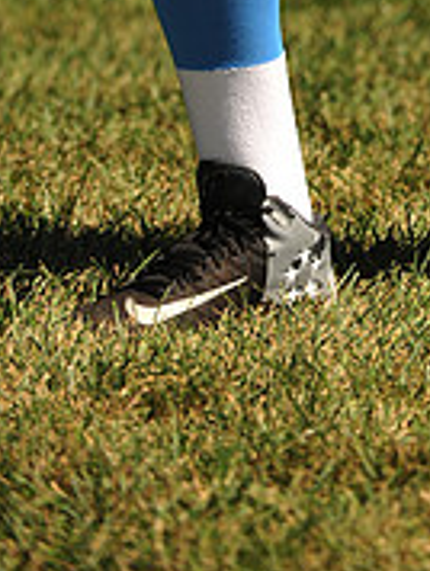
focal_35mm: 469
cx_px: 513
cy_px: -353
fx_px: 7749
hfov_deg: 3.2
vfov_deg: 4.2
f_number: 5
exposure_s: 1/1000
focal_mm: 150
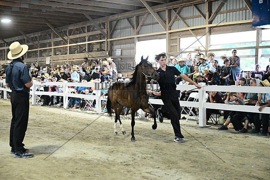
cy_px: 90
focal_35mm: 51
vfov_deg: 26.5
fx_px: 383
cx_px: 135
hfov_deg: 38.9
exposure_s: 1/283
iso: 12800
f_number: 4
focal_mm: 51
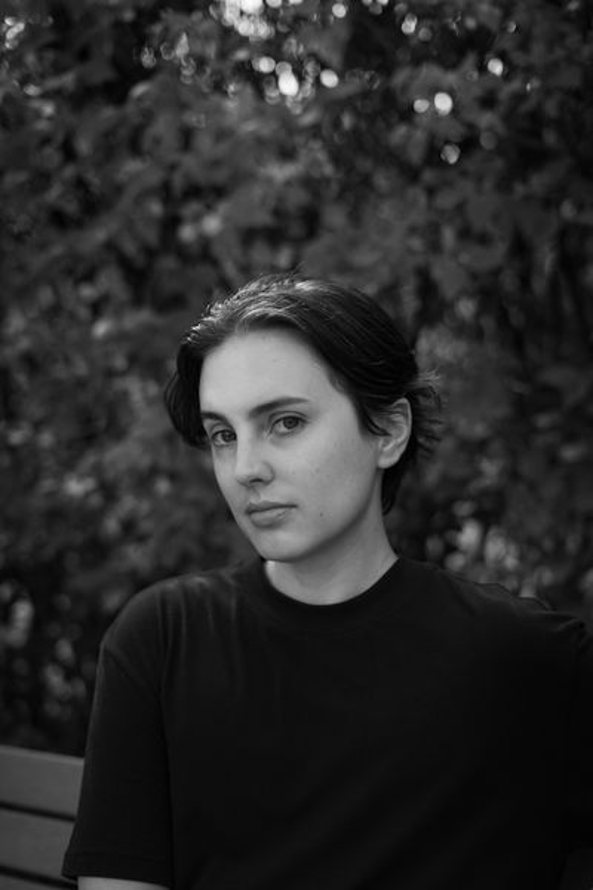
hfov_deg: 27.0
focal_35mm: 50
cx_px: 296
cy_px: 445
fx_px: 1235
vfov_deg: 39.6
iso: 100
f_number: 2.2
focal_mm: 50
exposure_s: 1/500
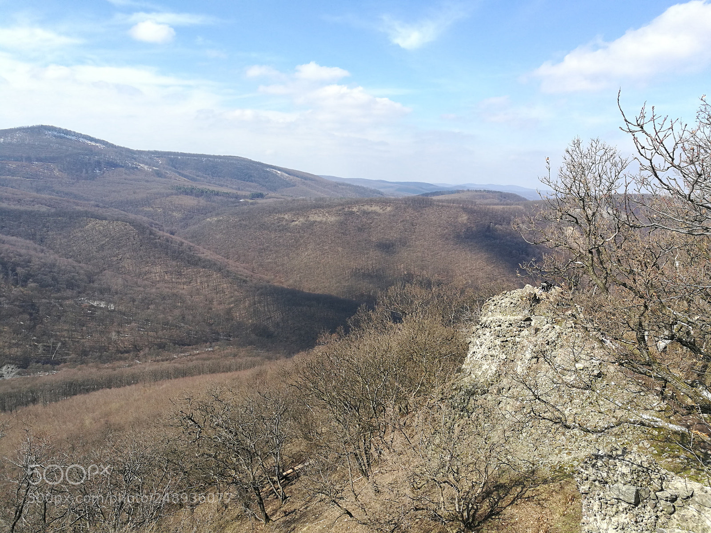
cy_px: 266
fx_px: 555
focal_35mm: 27
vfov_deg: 51.4
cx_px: 356
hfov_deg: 65.3
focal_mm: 4.5
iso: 50
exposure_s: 1/571
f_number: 2.2
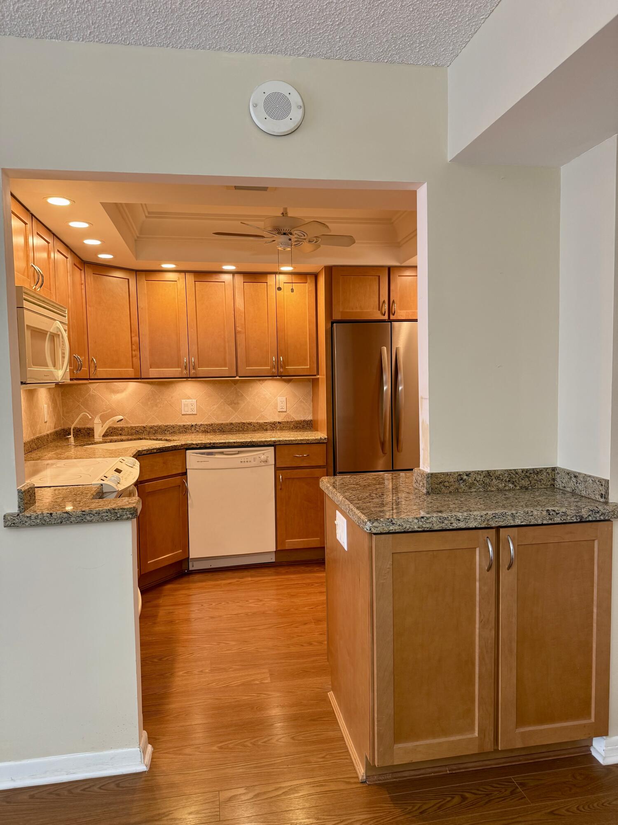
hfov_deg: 56.8
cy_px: 412
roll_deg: +1.1
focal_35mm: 24
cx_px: 309
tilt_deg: -2.9
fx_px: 571
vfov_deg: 71.6
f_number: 1.78
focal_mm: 6.76
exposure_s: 1/60
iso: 160
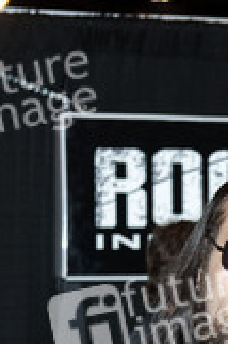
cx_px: 221
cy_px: 423
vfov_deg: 14.5
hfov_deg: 9.9
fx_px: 1304
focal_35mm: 137
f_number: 5
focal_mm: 55
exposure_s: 1/320
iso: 500
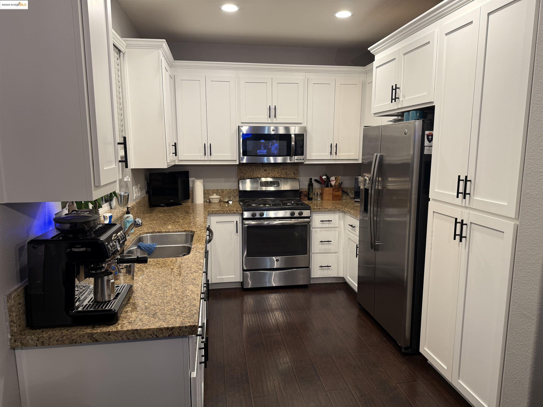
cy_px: 204
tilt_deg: -8.2
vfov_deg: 56.8
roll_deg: -0.4
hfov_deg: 71.6
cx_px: 272
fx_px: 376
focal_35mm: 24
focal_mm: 6.76
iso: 100
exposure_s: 1/60
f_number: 1.78
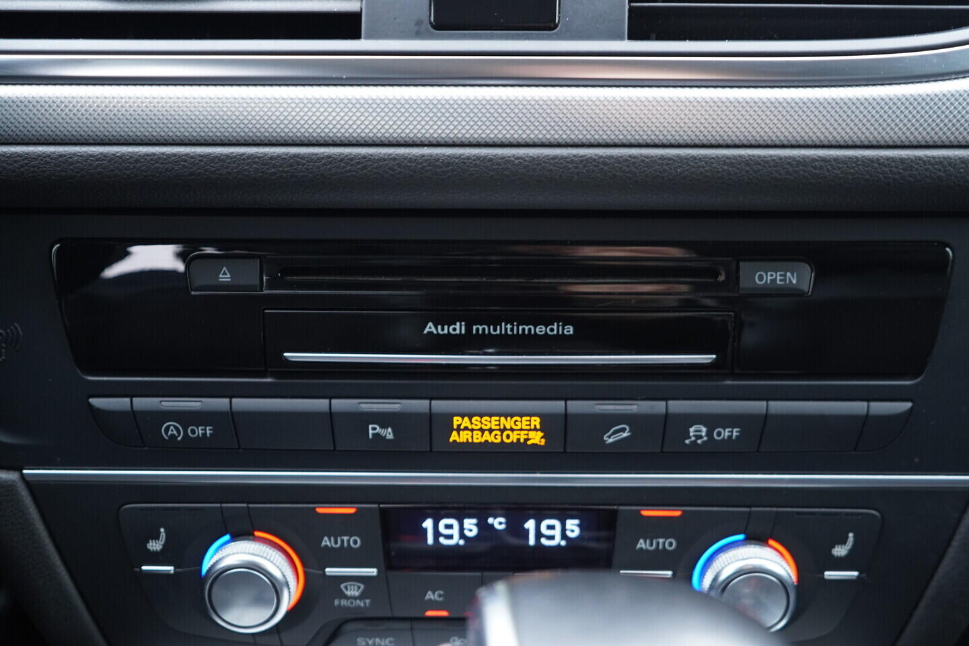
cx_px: 484
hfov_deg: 53.1
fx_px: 969
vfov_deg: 36.9
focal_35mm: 36
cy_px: 323
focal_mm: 24
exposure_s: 1/40
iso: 640
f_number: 2.8
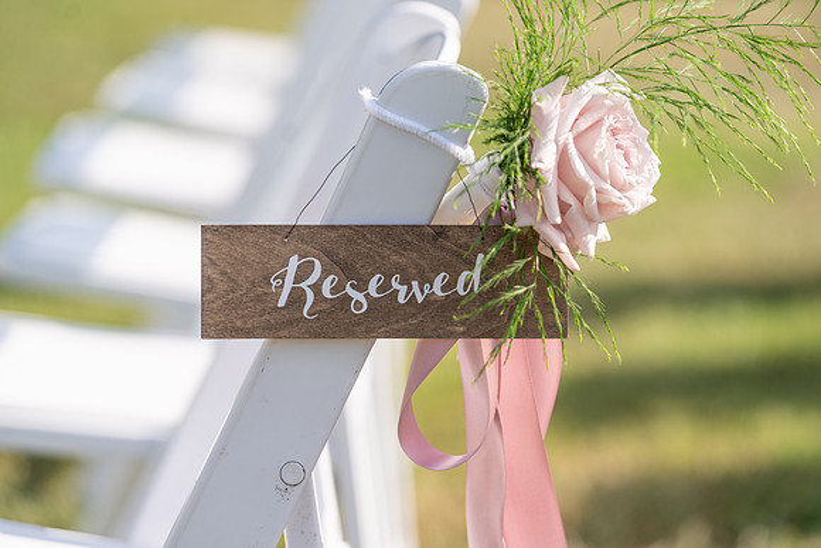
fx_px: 3376
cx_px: 410
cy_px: 274
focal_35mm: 148
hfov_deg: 13.9
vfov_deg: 9.3
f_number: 4
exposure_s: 1/800
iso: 100
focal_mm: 148
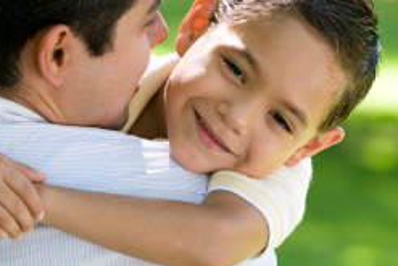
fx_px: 3418
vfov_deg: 4.5
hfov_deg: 6.7
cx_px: 227
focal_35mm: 309
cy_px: 99
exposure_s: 1/80
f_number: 4
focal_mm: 120
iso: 100
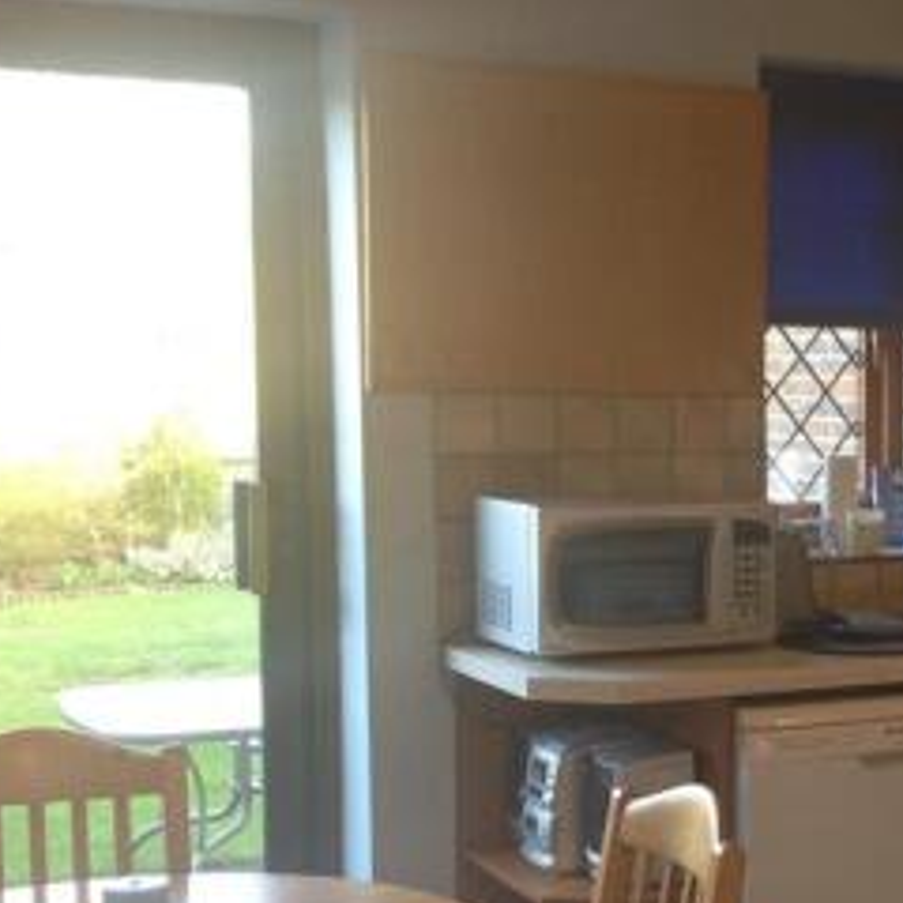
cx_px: 976
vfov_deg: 23.0
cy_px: 574
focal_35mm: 75
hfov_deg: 21.9
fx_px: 2213
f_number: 2.4
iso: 64
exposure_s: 1/20
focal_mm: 4.28
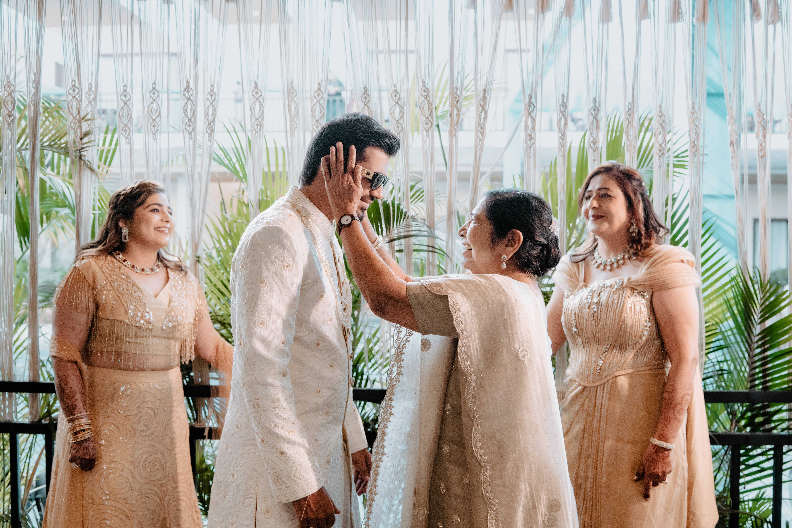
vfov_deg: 35.9
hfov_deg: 51.9
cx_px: 400
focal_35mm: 37
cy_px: 267
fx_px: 814
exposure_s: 1/320
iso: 6400
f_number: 4.5
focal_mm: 35
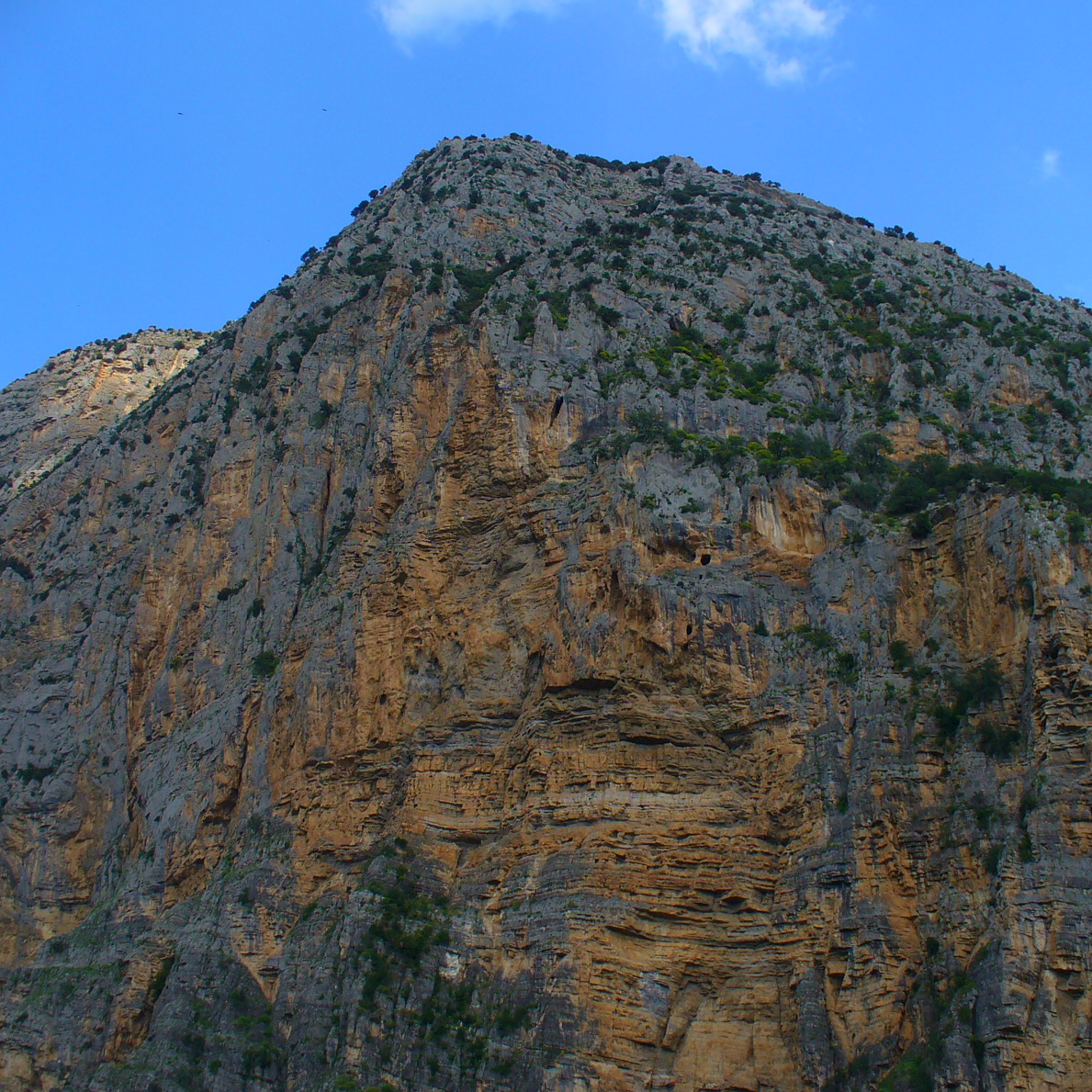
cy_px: 546
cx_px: 620
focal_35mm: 44
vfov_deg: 38.3
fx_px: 1570
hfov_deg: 38.3
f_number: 5.6
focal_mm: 6.1
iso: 64
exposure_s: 1/200
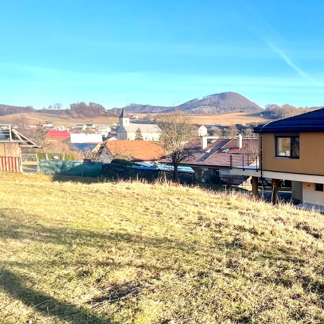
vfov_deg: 53.8
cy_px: 186
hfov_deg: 45.7
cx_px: 323
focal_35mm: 30
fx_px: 318
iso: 32
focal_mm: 1.57
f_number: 1.8
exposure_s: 1/595
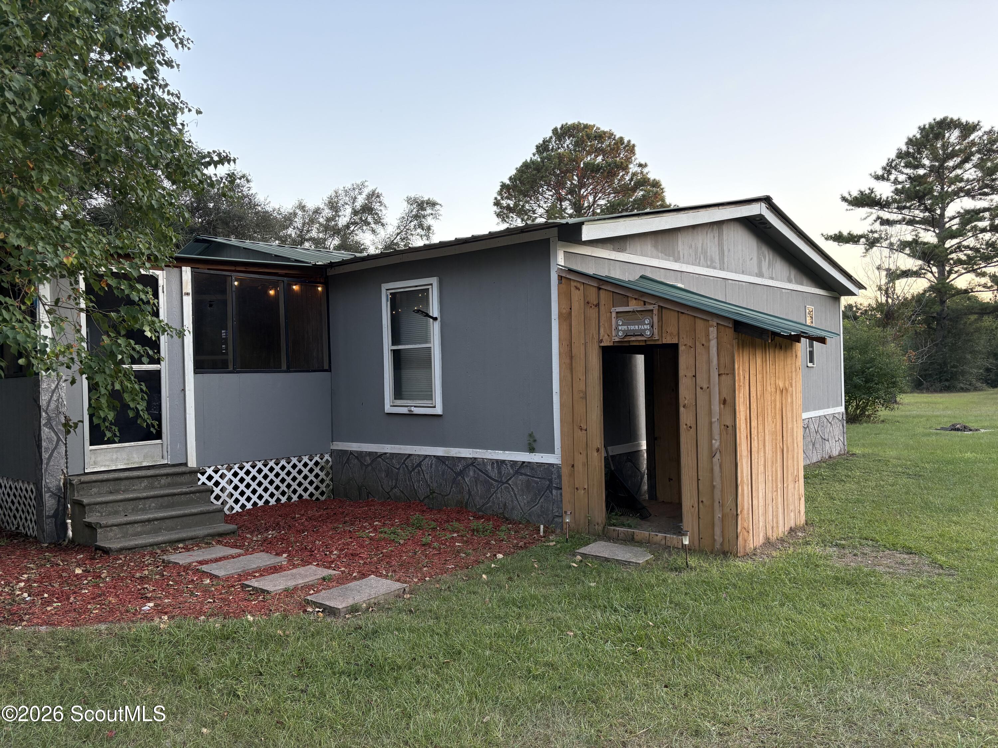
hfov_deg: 67.3
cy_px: 374
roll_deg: +1.6
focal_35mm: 26
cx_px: 499
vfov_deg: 53.1
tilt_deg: -0.1
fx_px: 750
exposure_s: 1/142
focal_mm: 5.96
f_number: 1.6
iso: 100
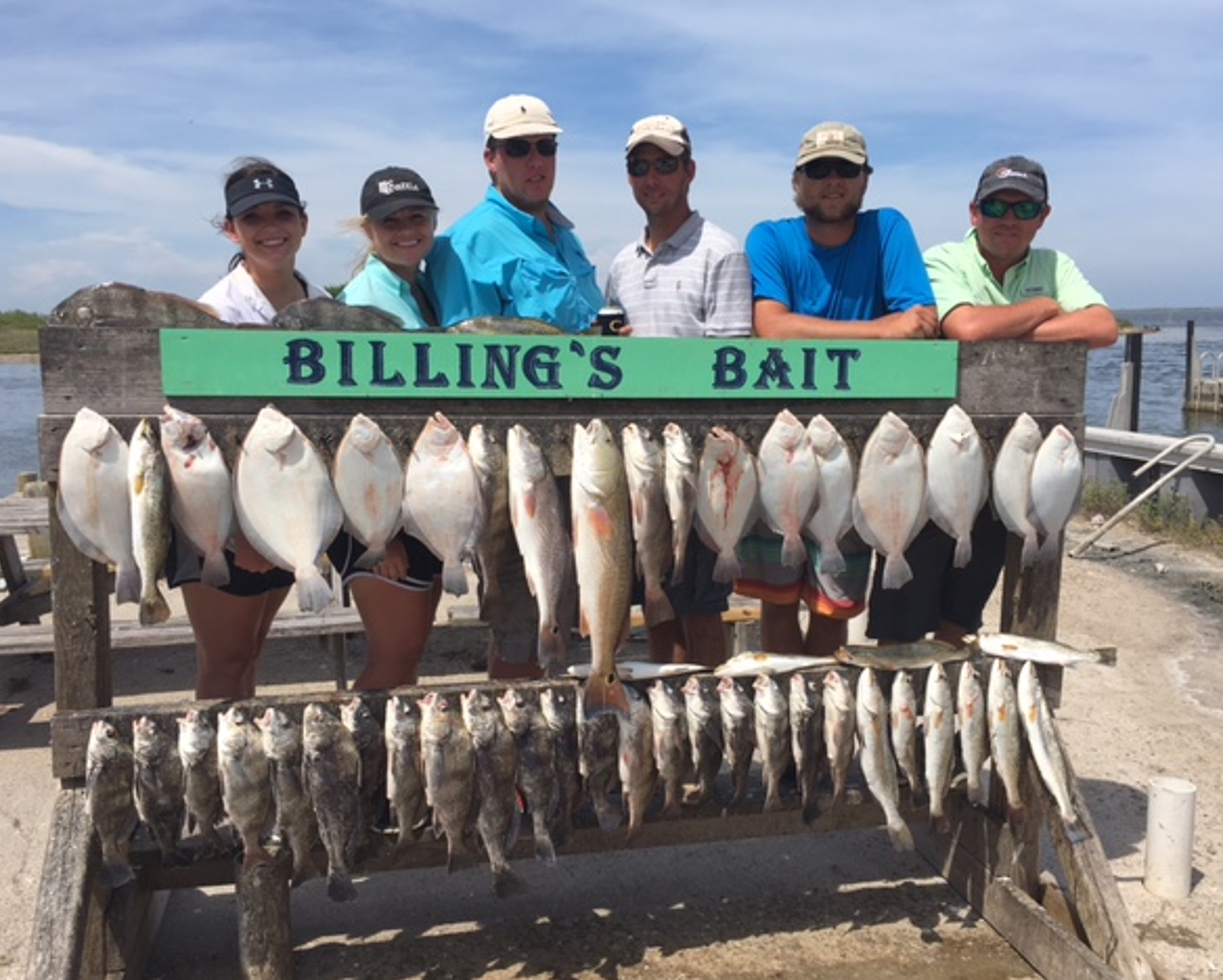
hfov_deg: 57.1
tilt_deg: -6.4
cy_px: 494
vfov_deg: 47.2
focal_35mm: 31
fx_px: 1123
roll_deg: +1.8
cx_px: 628
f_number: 2.2
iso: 25
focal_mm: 4.15
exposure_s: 1/1972
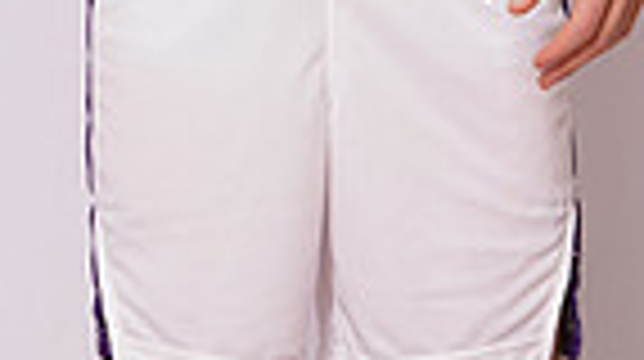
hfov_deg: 5.4
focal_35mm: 399
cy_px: -648
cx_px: 252
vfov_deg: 3.0
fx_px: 6805
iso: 200
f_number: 7.1
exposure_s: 1/200
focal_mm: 121
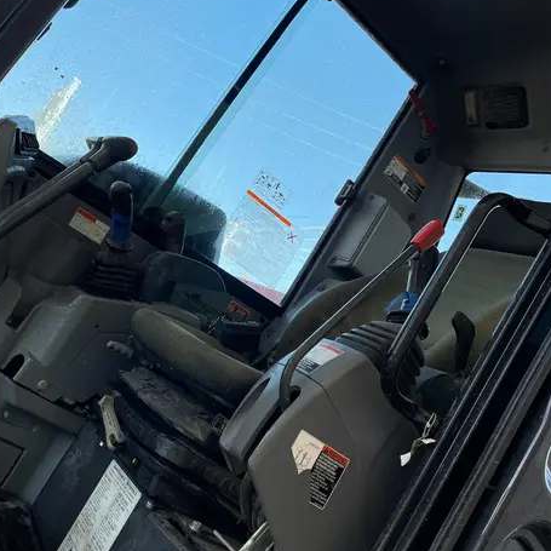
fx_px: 666
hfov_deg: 44.7
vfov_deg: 44.9
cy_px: 271
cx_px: 220
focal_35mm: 37
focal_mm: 4.2
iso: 50
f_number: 1.6
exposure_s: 1/963
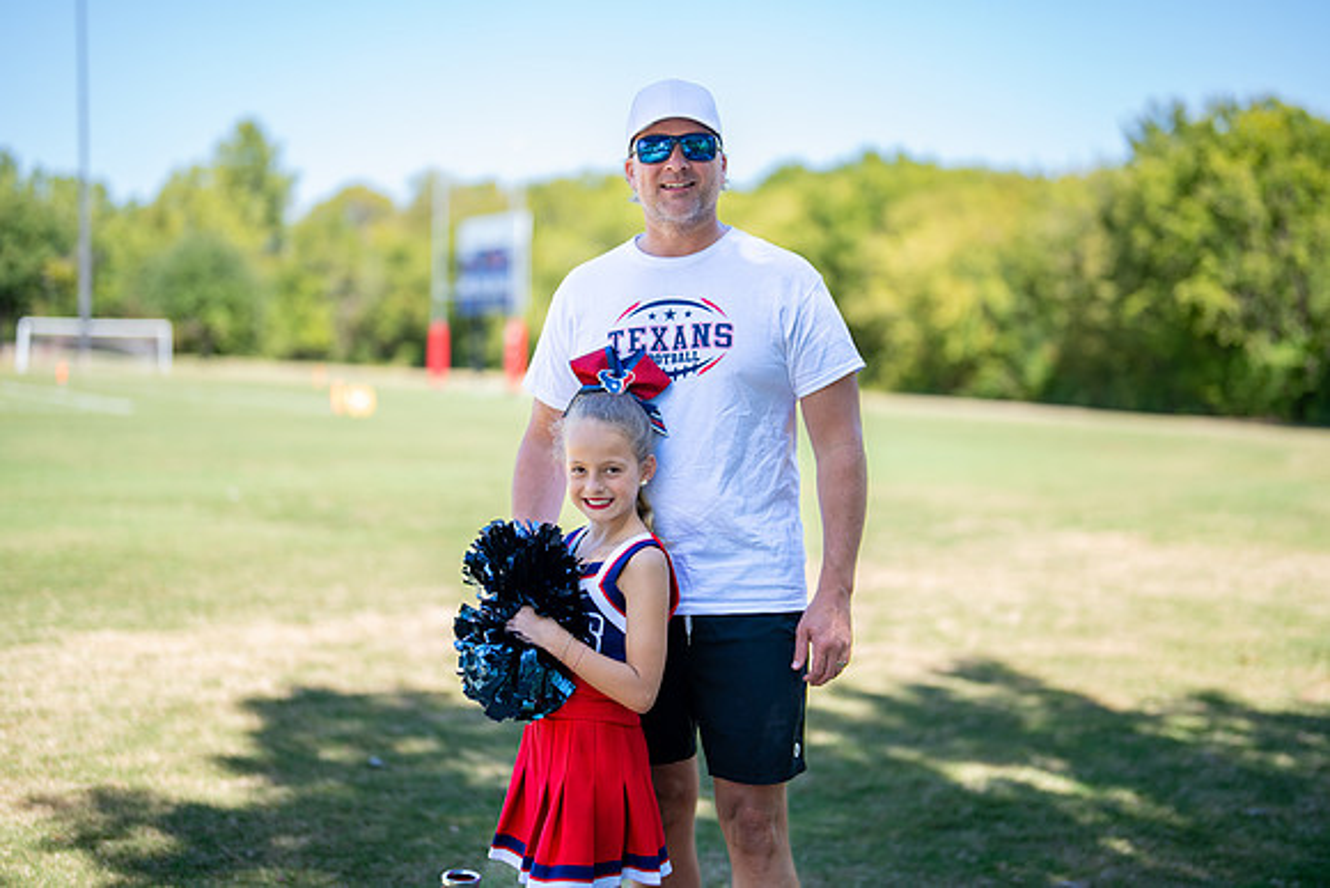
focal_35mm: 52
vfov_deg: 25.8
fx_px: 1940
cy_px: 422
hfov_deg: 37.8
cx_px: 660
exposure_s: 1/1600
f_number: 1.2
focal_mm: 50
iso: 100
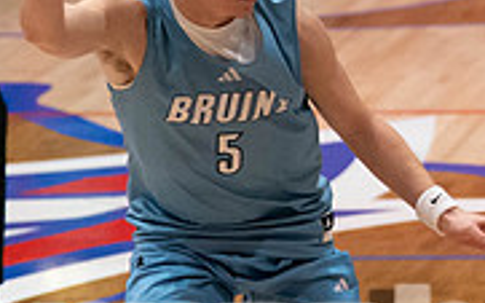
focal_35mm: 507
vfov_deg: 2.6
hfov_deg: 4.1
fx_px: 6699
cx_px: 823
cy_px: 41
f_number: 2.8
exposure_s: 1/1000
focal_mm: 95
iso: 4000
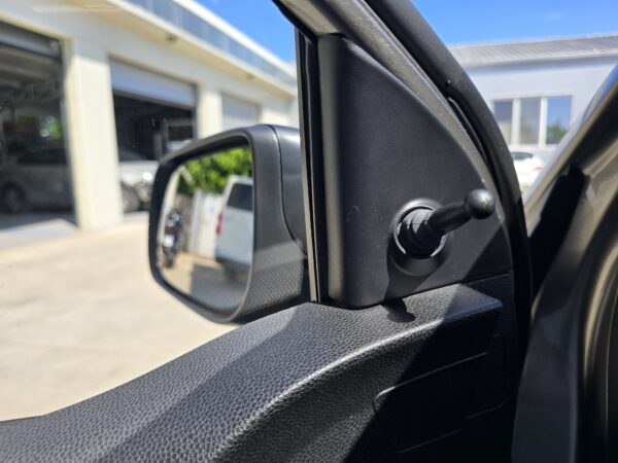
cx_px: 309
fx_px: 411
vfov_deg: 58.9
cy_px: 232
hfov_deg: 73.9
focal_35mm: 23
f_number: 1.7
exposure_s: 1/328
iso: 12
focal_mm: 6.3
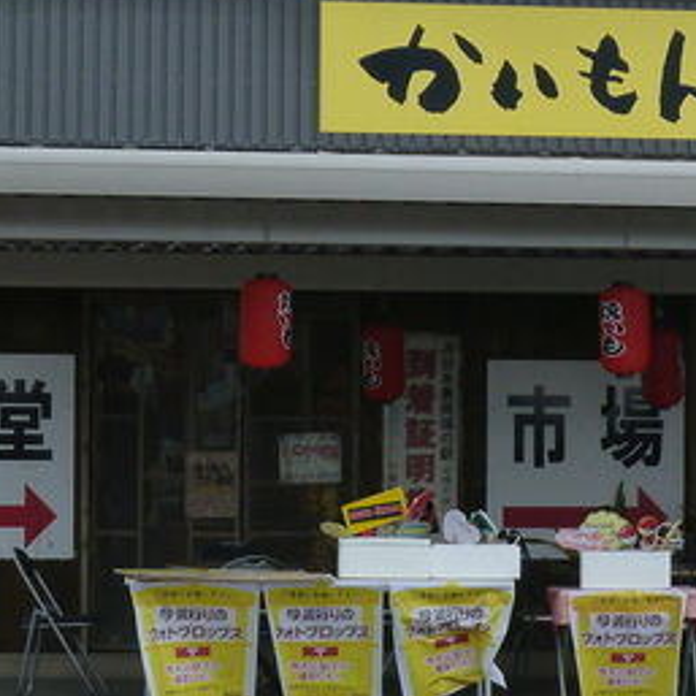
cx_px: 792
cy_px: 353
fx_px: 3640
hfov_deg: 10.8
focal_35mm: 160
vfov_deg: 10.9
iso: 125
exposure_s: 1/400
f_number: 4.4
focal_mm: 10.1
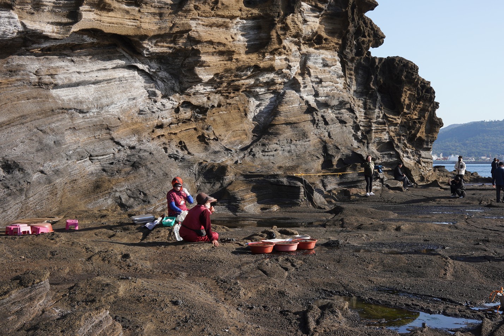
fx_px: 686
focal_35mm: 49
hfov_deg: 39.8
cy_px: 134
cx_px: 341
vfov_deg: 27.5
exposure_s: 1/100
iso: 200
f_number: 16
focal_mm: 35
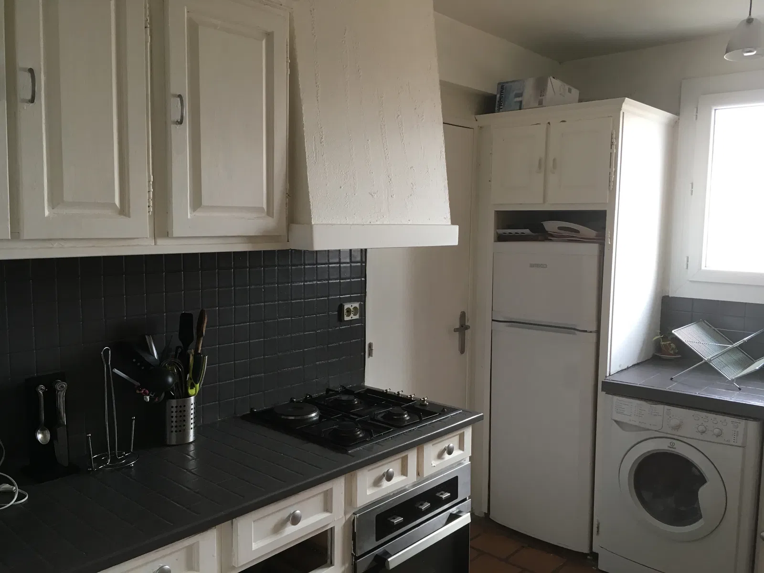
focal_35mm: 29
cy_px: 286
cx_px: 382
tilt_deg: -5.9
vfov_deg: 48.2
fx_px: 640
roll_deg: -1.7
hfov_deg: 61.7
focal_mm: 4.15
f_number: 2.2
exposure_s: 1/33
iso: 100
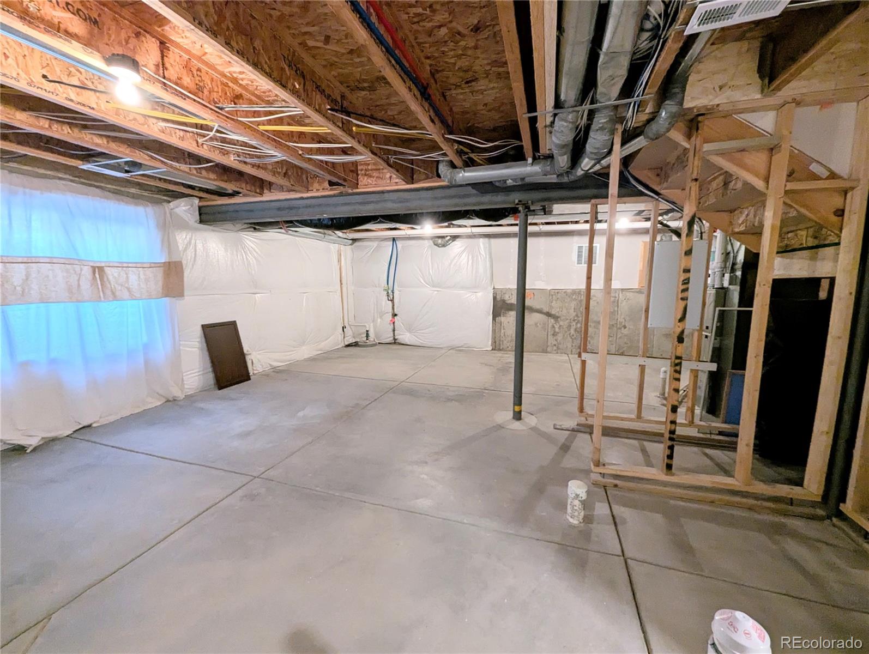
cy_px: 327
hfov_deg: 106.1
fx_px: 327
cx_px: 434
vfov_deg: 90.1
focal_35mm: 13
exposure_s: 1/24
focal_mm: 1.95
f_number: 2.2
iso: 205
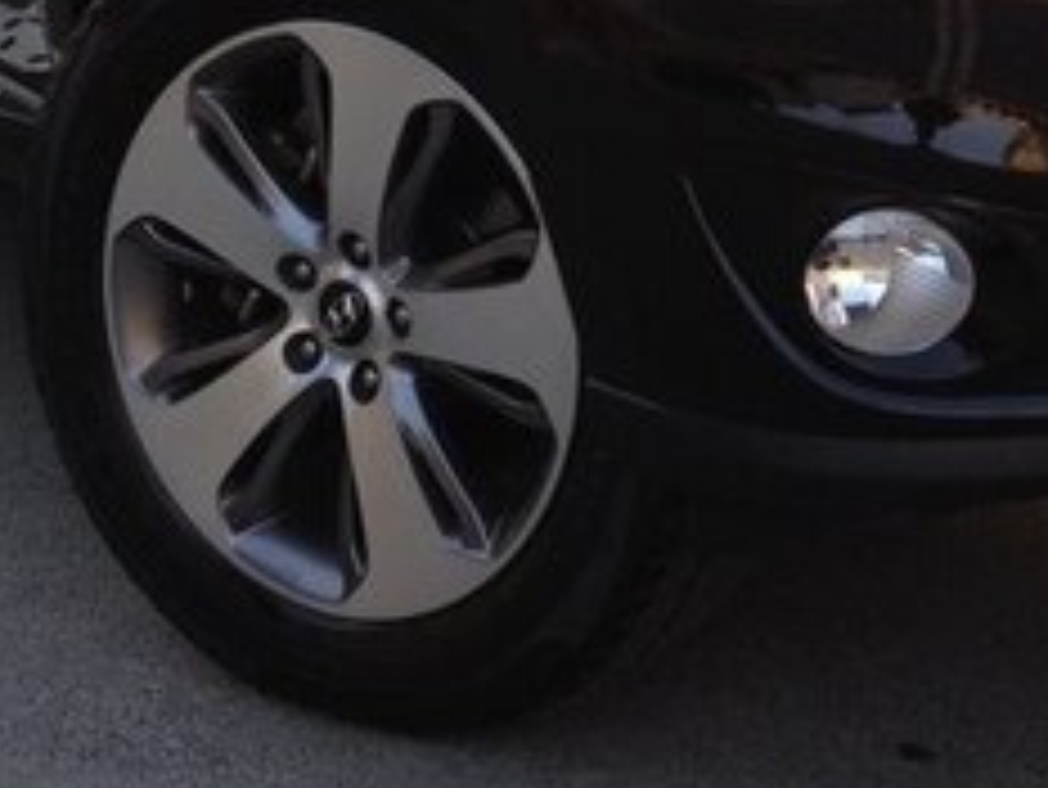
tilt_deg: -12.7
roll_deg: -1.4
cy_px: -223
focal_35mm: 99
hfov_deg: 19.6
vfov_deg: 14.4
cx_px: 819
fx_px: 2999
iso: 50
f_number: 2.4
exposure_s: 1/169
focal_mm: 4.28
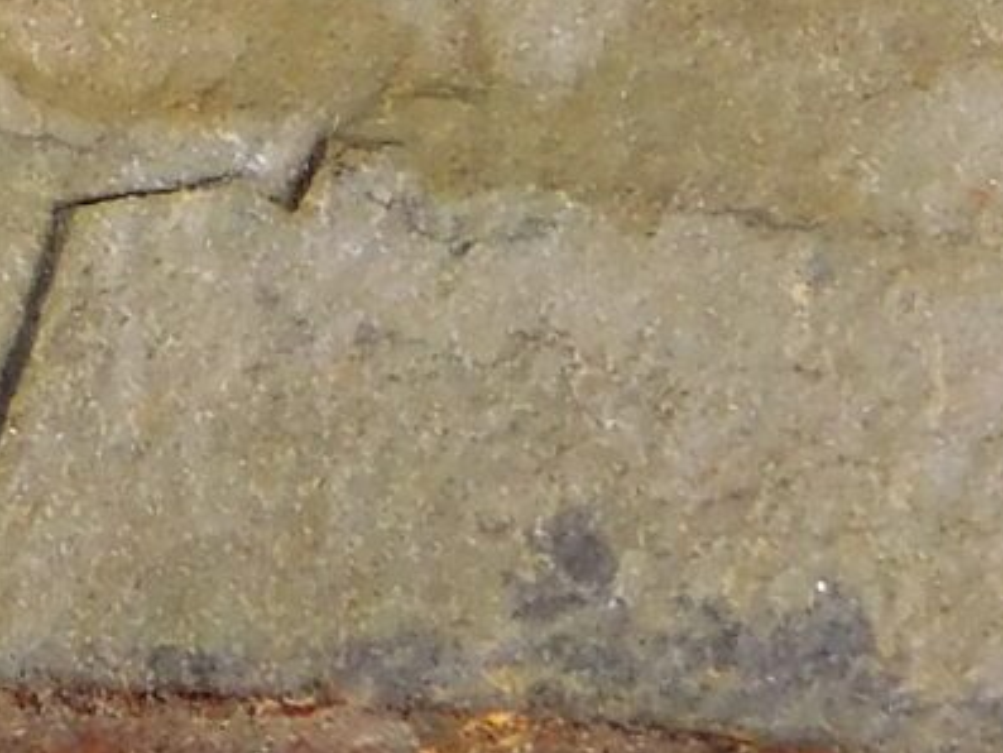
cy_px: -900
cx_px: -1263
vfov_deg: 2.0
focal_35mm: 742
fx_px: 21506
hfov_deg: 2.7
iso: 125
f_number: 4.8
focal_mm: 20.3
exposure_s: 1/160
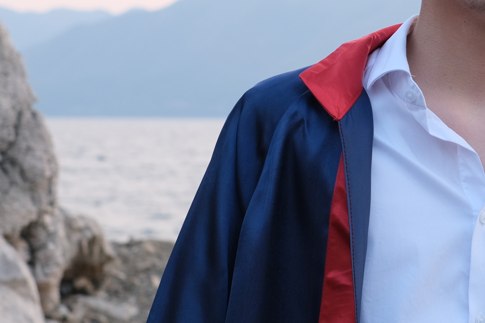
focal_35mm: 155
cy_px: 89
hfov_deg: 13.1
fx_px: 2088
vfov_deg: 8.8
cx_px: 470
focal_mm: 35
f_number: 4
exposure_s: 1/125
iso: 320
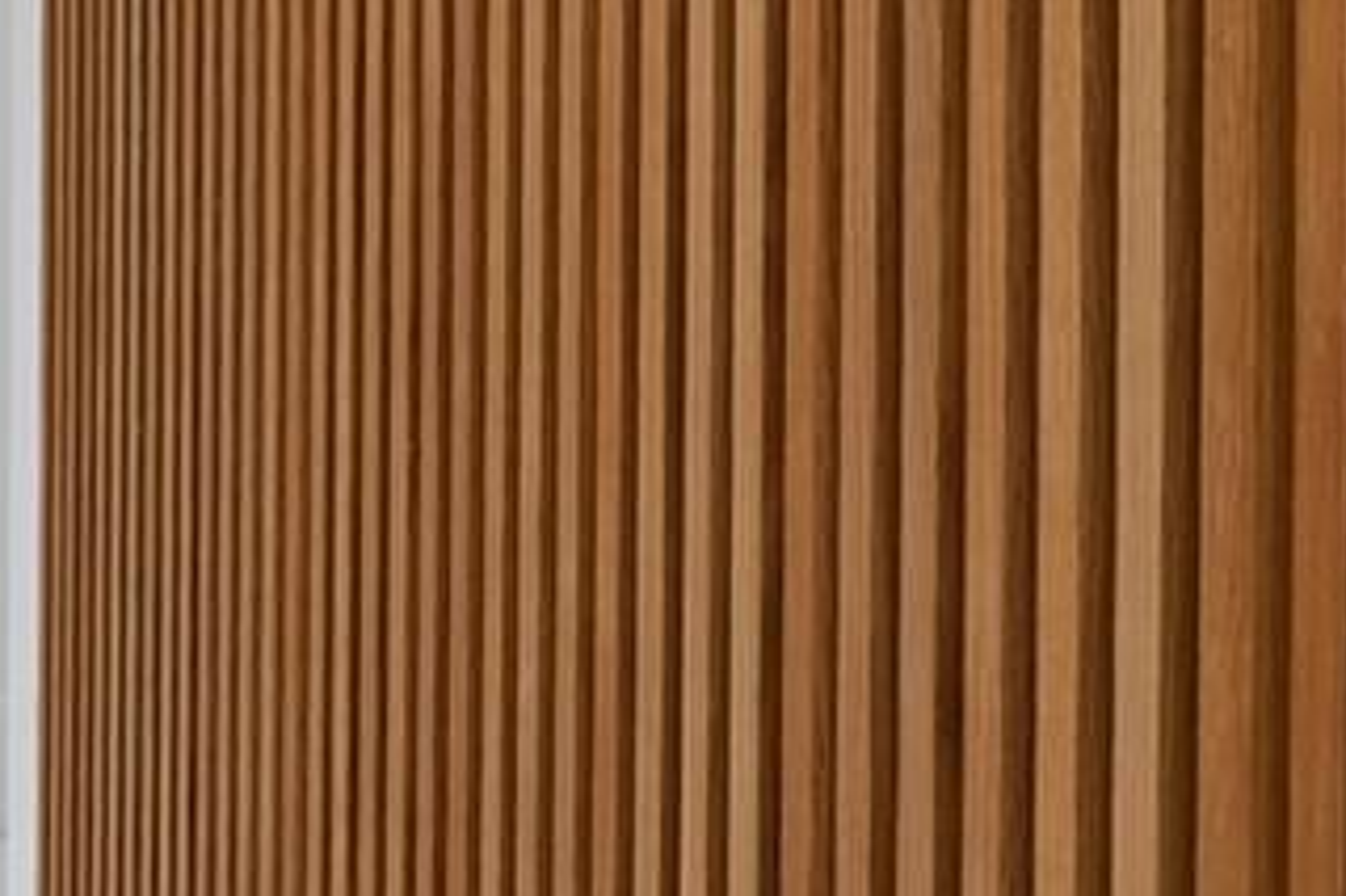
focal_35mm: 75
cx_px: -681
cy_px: -421
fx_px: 2803
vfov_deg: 16.6
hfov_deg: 22.2
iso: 160
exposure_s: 1/10
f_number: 11
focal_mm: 10
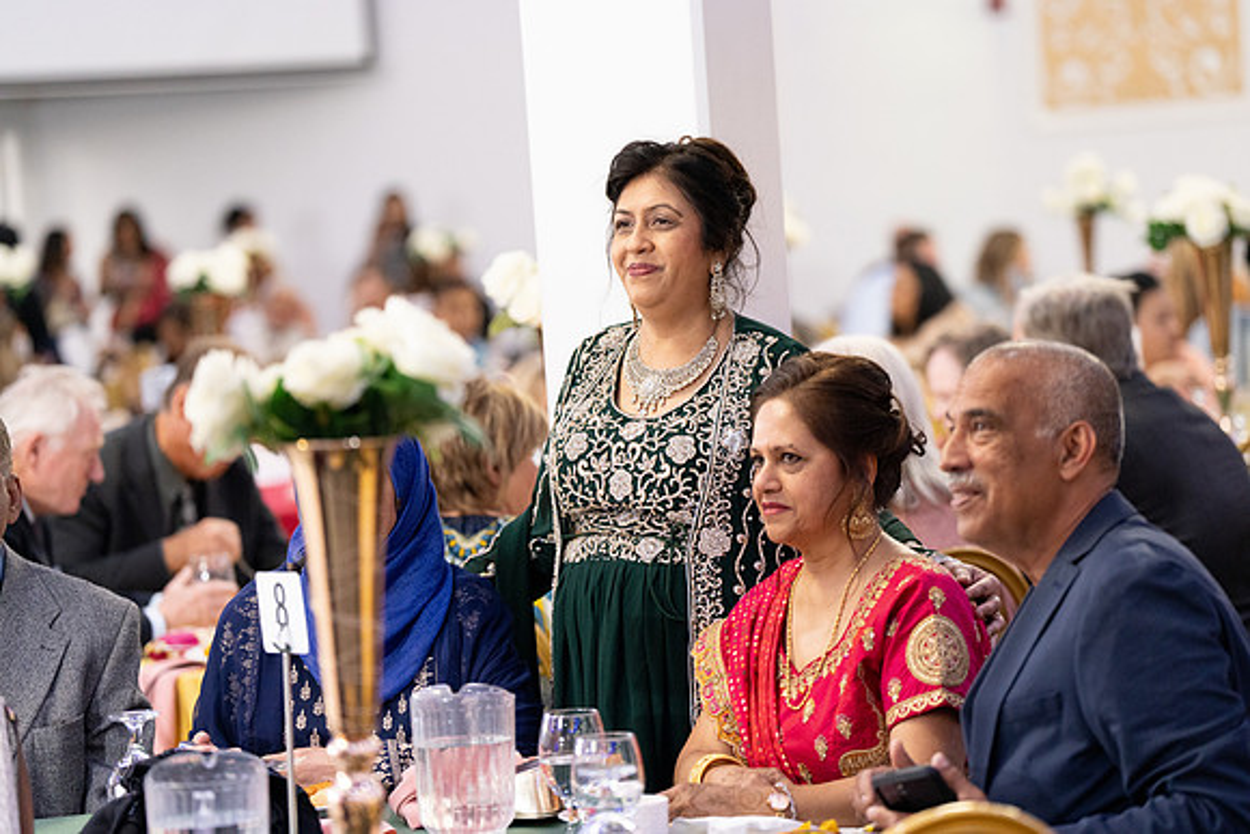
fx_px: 4480
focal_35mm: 129
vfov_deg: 10.6
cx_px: 625
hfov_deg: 15.9
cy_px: 417
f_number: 2.8
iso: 4000
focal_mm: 129
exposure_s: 1/200
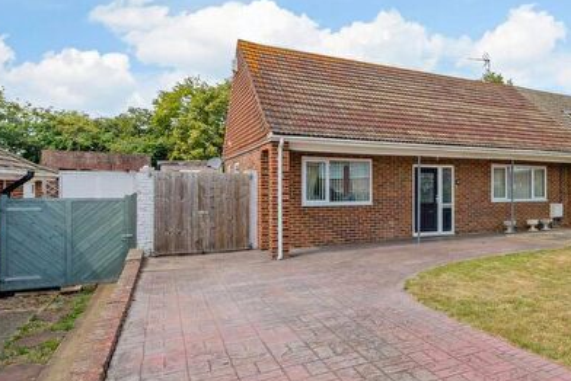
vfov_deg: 51.2
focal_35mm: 25
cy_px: 216
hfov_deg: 64.3
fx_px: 397
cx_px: 468
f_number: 8
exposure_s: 1/400
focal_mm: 14
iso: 100
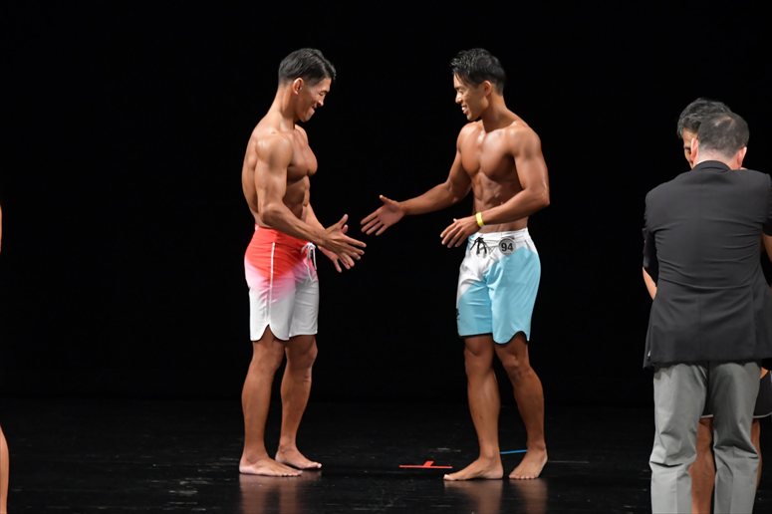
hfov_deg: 6.9
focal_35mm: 300
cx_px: 386
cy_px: 257
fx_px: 6430
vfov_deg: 4.6
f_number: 5.6
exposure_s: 1/400
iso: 3200
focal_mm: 200
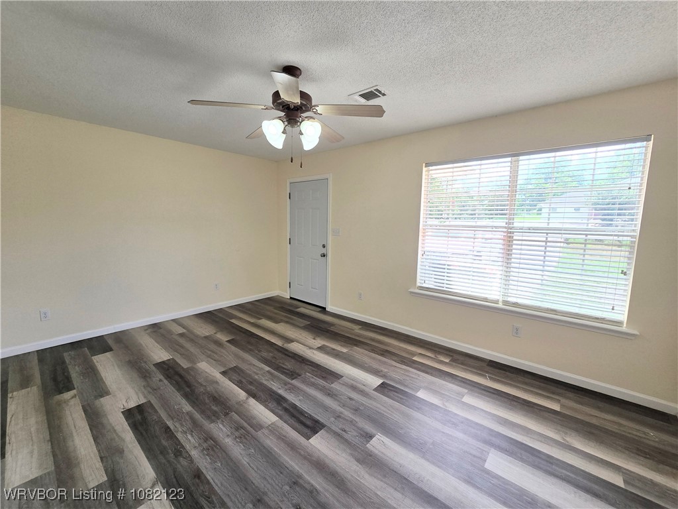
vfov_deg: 89.9
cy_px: 254
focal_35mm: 13
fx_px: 255
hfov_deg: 106.2
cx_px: 339
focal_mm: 2.2
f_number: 2.2
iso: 50
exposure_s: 1/206
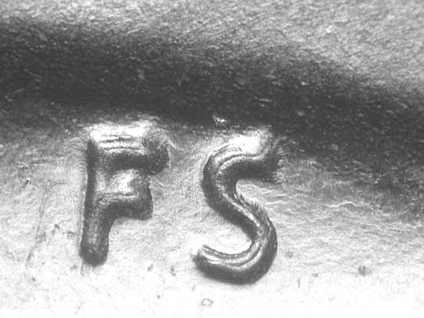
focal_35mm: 154
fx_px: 1886
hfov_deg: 12.8
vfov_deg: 9.6
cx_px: 212
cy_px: 159
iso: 172
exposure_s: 1/3.8
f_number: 5.1
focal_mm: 32
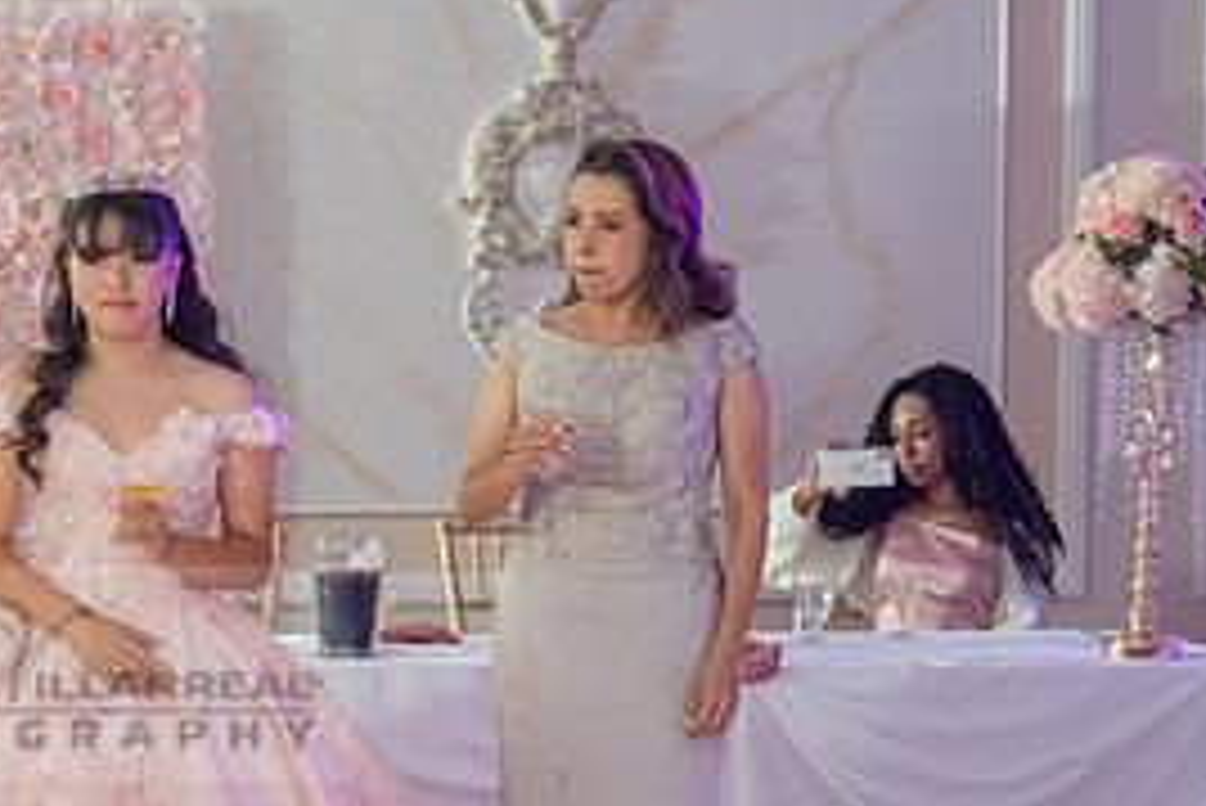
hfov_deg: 17.1
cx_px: -27
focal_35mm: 117
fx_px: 3921
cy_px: 745
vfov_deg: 11.6
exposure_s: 1/100
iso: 400
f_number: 2.8
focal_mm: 50
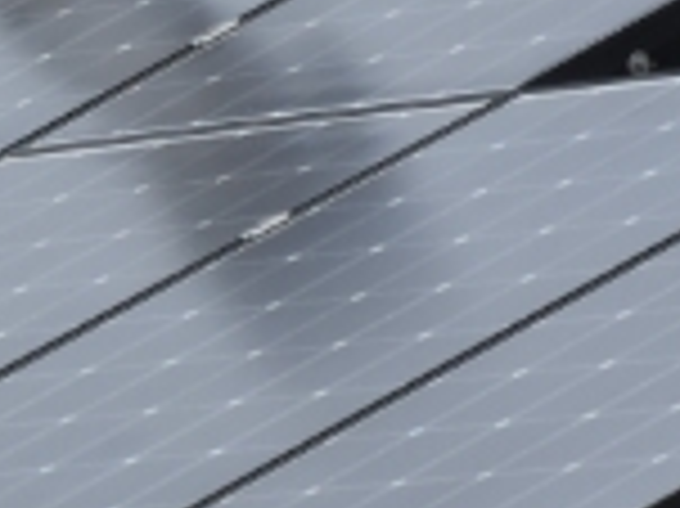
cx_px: -540
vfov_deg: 0.8
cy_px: 355
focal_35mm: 1805
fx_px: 35434
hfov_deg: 1.1
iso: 500
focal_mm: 185
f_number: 8
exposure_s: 1/800
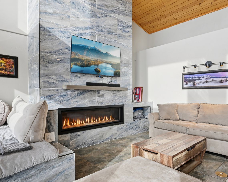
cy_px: 93
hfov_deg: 72.4
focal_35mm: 23
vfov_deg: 60.9
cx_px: 127
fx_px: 155
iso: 110
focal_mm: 14
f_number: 13
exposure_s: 1/15
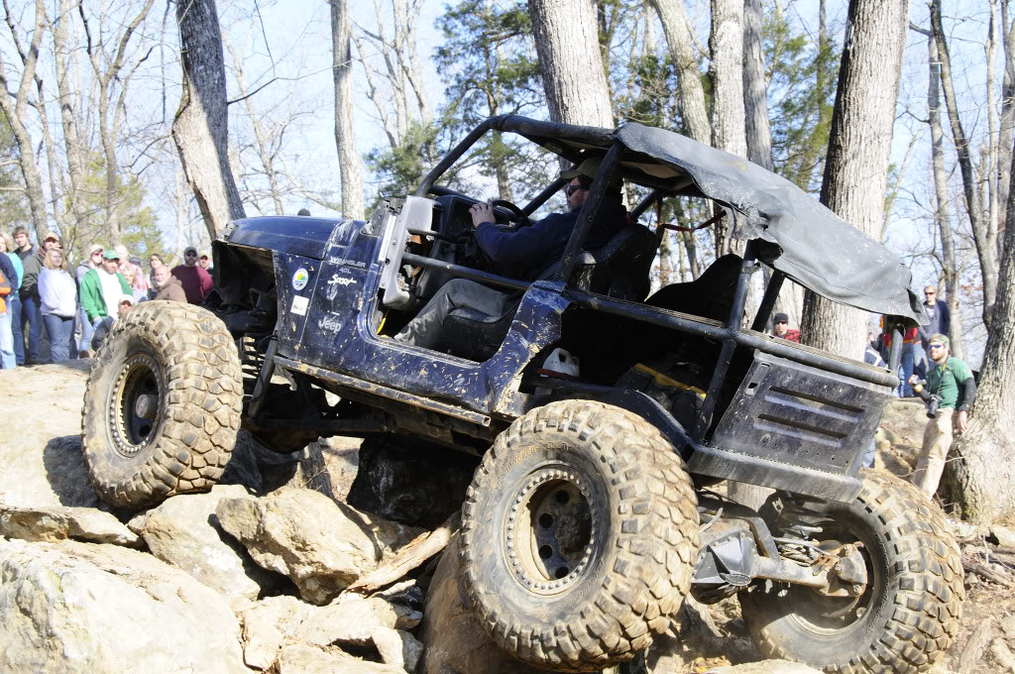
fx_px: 1943
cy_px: 337
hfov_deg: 29.3
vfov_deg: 19.7
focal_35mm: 69
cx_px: 508
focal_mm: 46
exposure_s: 1/125
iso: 200
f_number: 8
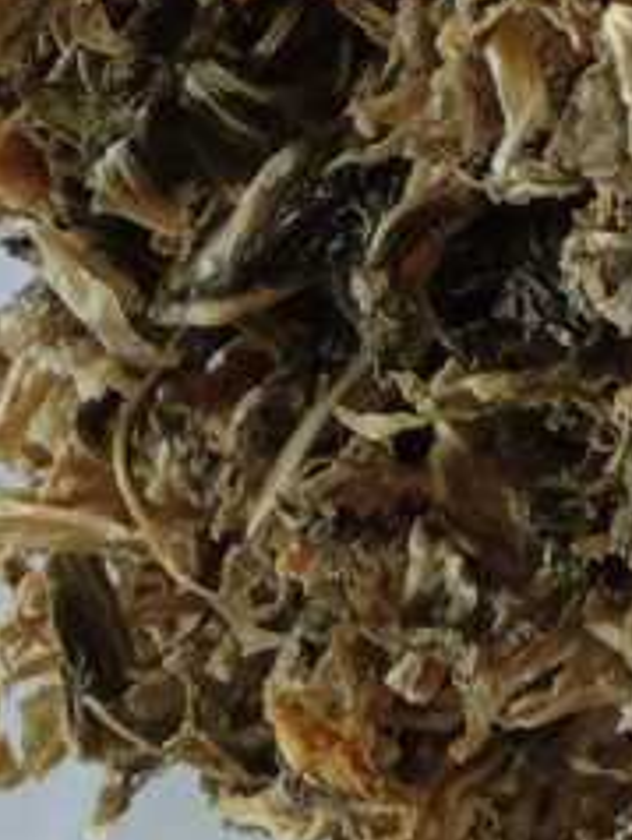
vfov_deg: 14.1
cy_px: -764
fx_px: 2940
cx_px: 1292
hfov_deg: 11.1
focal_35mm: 121
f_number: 2.2
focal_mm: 3.66
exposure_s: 1/33.4
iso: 472
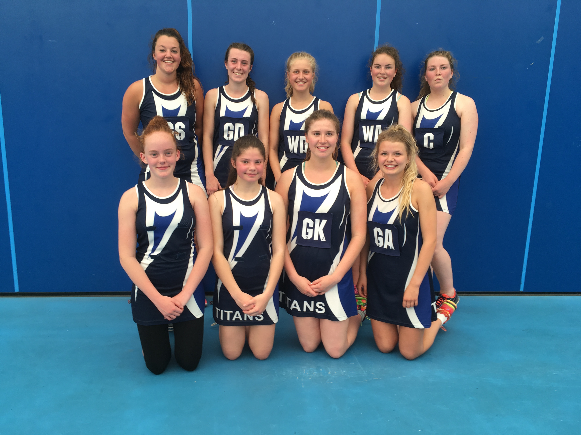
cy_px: 218
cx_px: 290
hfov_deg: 61.7
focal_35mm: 29
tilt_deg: -11.5
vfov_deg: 48.2
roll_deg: -0.2
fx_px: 487
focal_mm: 4.15
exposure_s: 1/50
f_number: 2.2
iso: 25
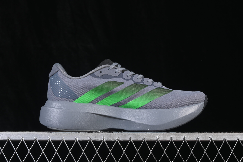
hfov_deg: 27.0
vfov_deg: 18.2
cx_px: 122
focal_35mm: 75
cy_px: 81
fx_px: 506
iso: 160
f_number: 8
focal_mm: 50
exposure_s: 1/60
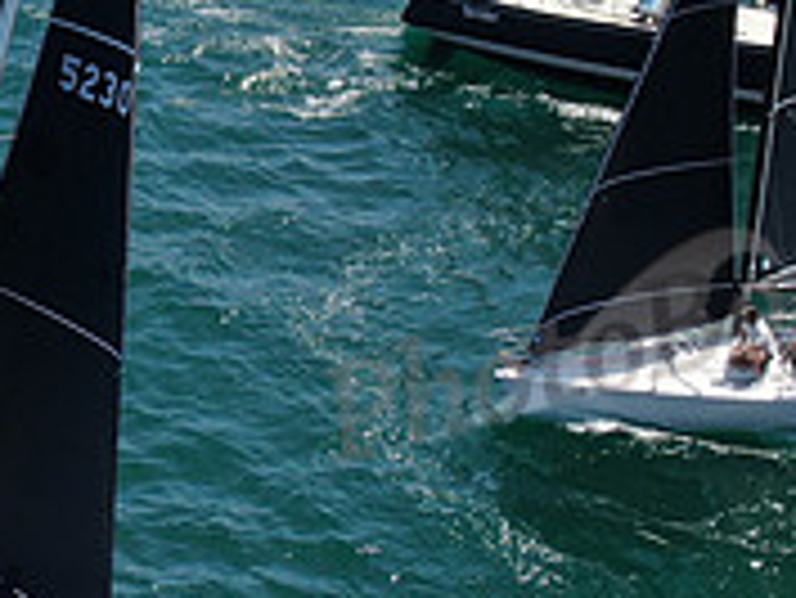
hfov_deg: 12.5
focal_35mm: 157
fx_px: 3613
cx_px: 67
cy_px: 142
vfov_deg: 9.4
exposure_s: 1/640
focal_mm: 8.6
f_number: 3.8
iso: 100
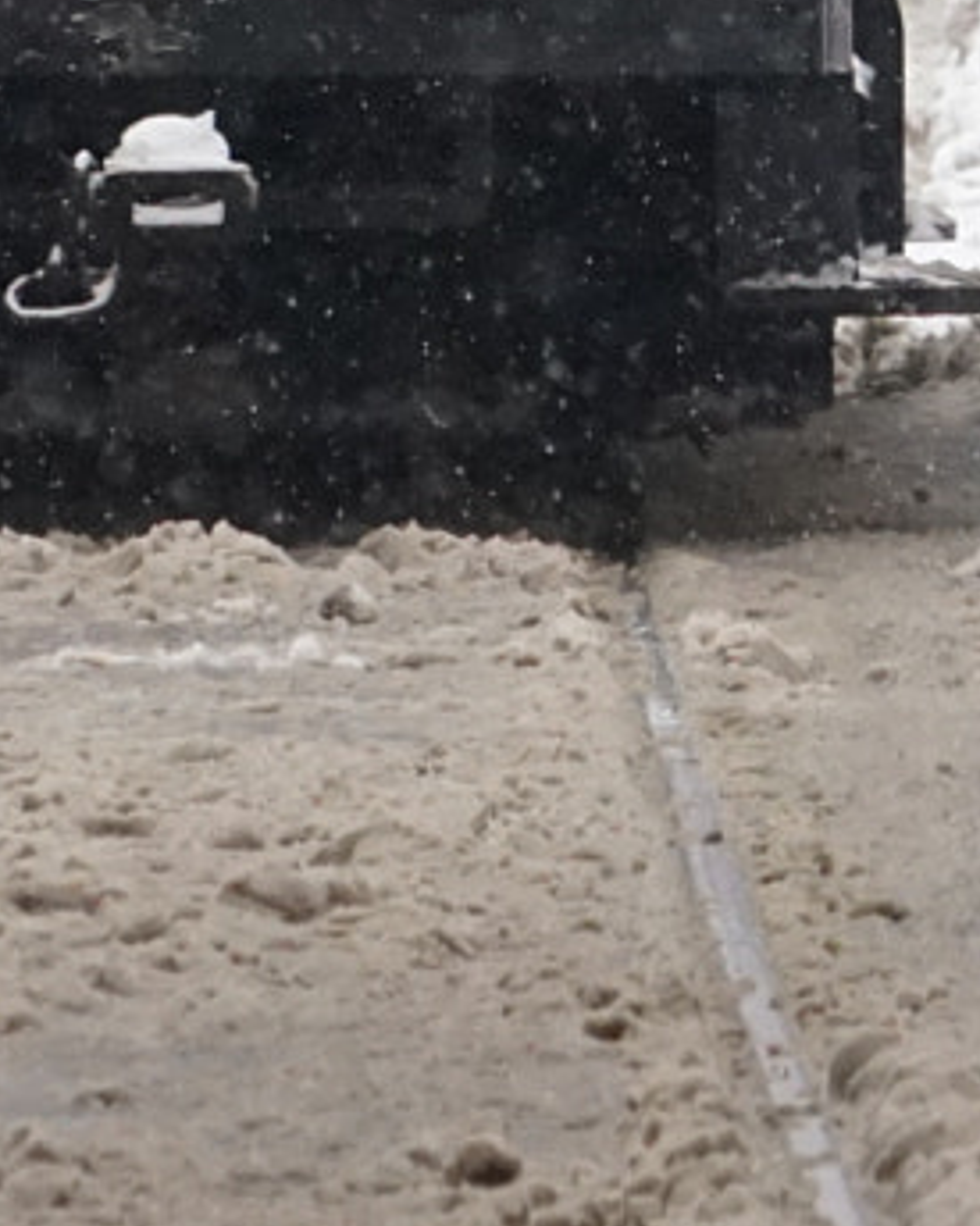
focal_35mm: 1145
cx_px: 214
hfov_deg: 1.4
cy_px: -1075
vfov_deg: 1.7
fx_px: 41531
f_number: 9
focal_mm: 205
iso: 5000
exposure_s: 1/1600
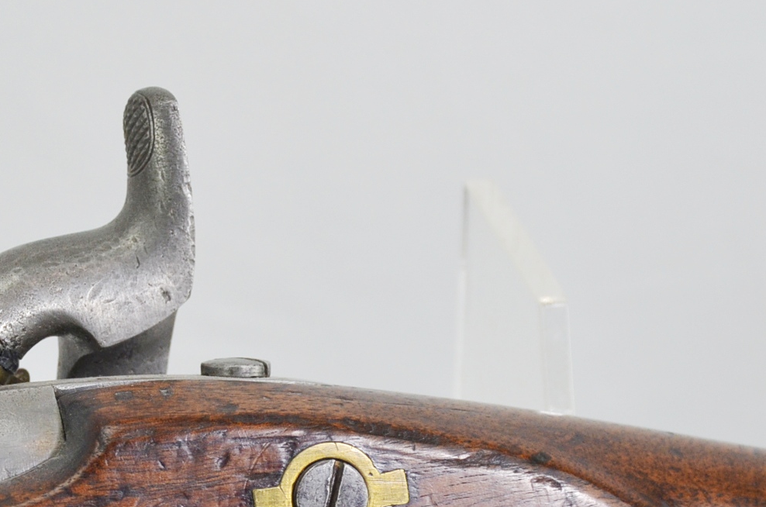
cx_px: 222
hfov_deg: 8.3
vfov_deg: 5.5
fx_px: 5244
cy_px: 551
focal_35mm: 247
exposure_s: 1/250
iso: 720
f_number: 5.3
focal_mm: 66
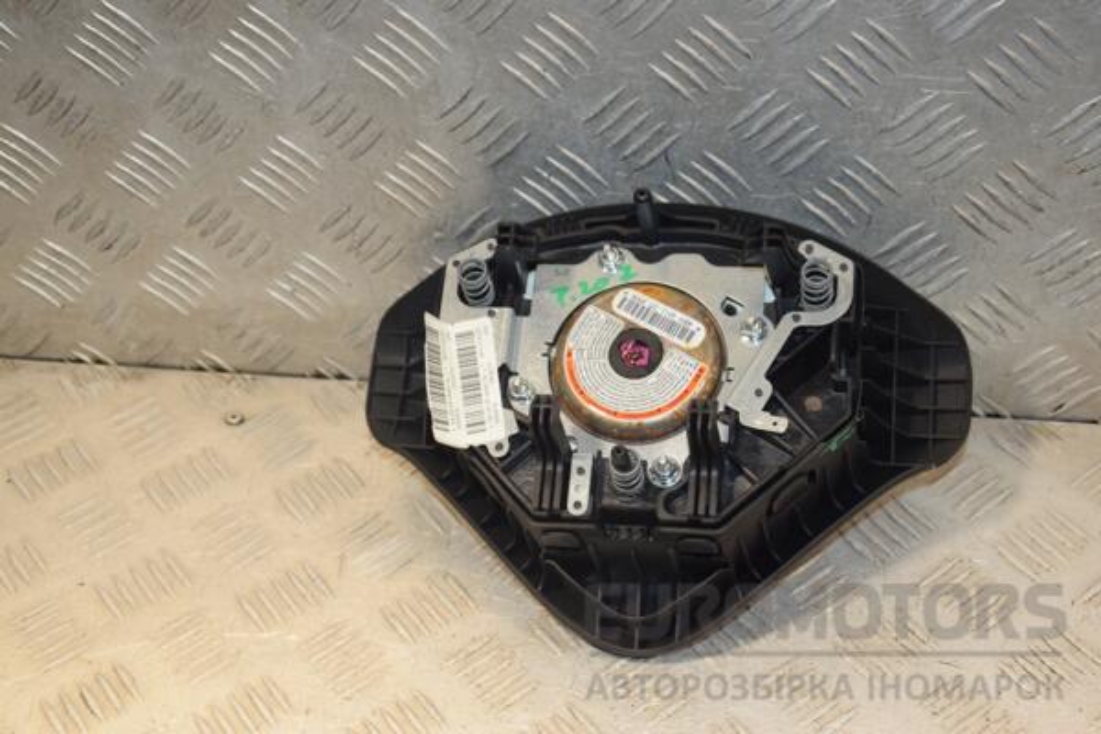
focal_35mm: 60
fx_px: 1835
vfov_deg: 22.6
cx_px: 550
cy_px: 367
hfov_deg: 33.4
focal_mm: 40
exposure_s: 1/200
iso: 800
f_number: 5.6
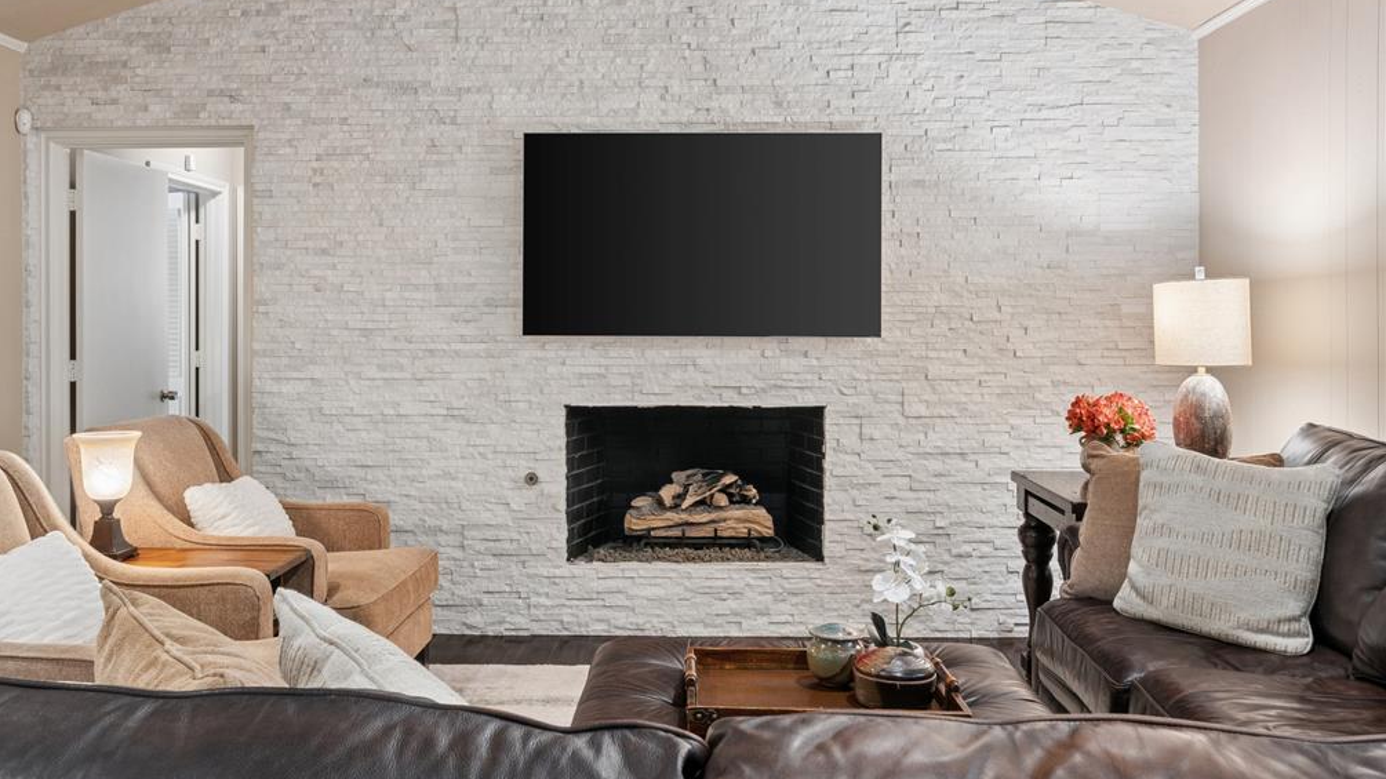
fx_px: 1176
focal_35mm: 32
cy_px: 345
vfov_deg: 36.6
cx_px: 681
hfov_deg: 61.0
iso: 400
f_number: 10
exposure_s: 1.3
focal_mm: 20
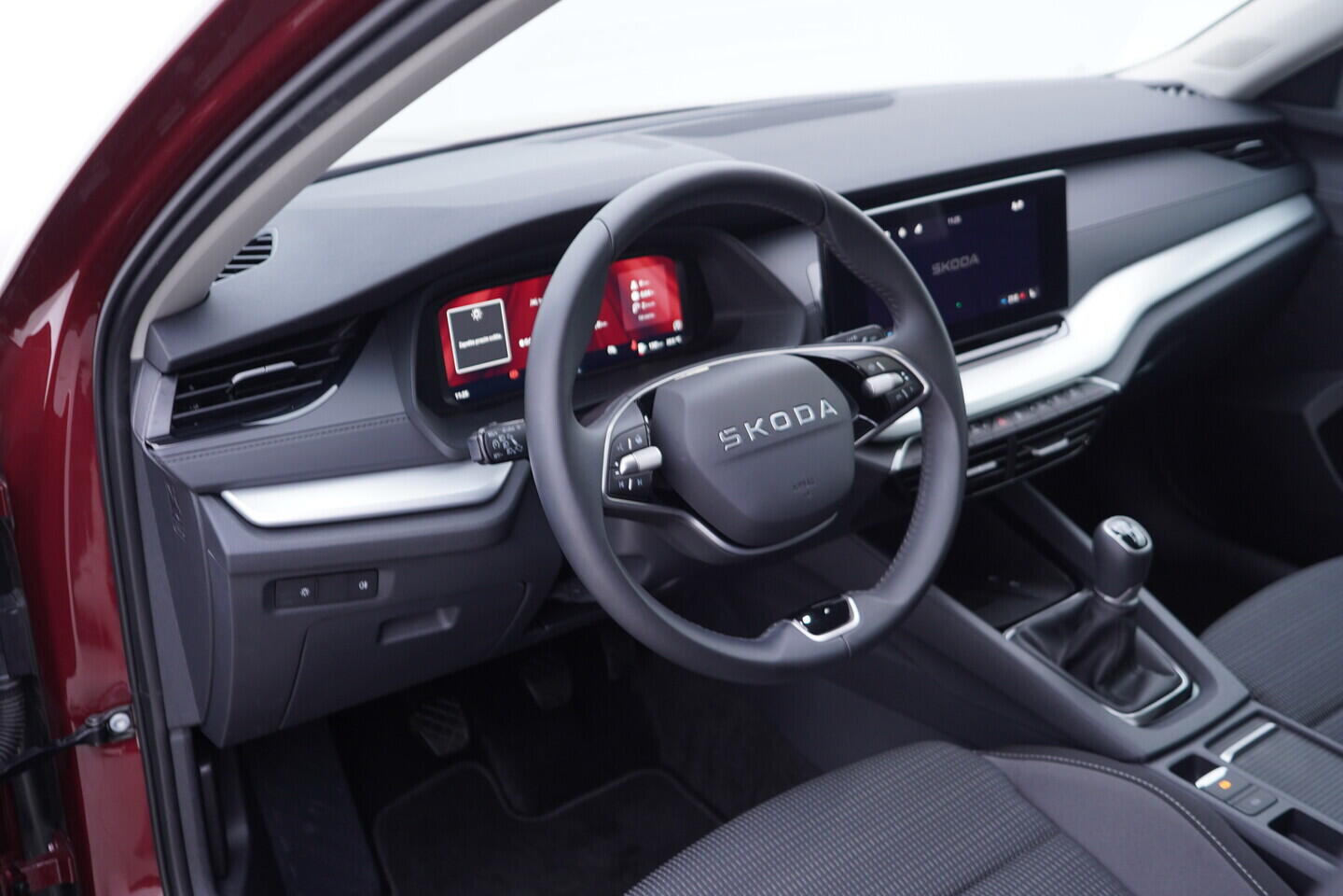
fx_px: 1343
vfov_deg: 36.9
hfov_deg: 53.1
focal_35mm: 36
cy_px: 448
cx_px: 672
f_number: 2.8
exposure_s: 1/40
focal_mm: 24
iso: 200
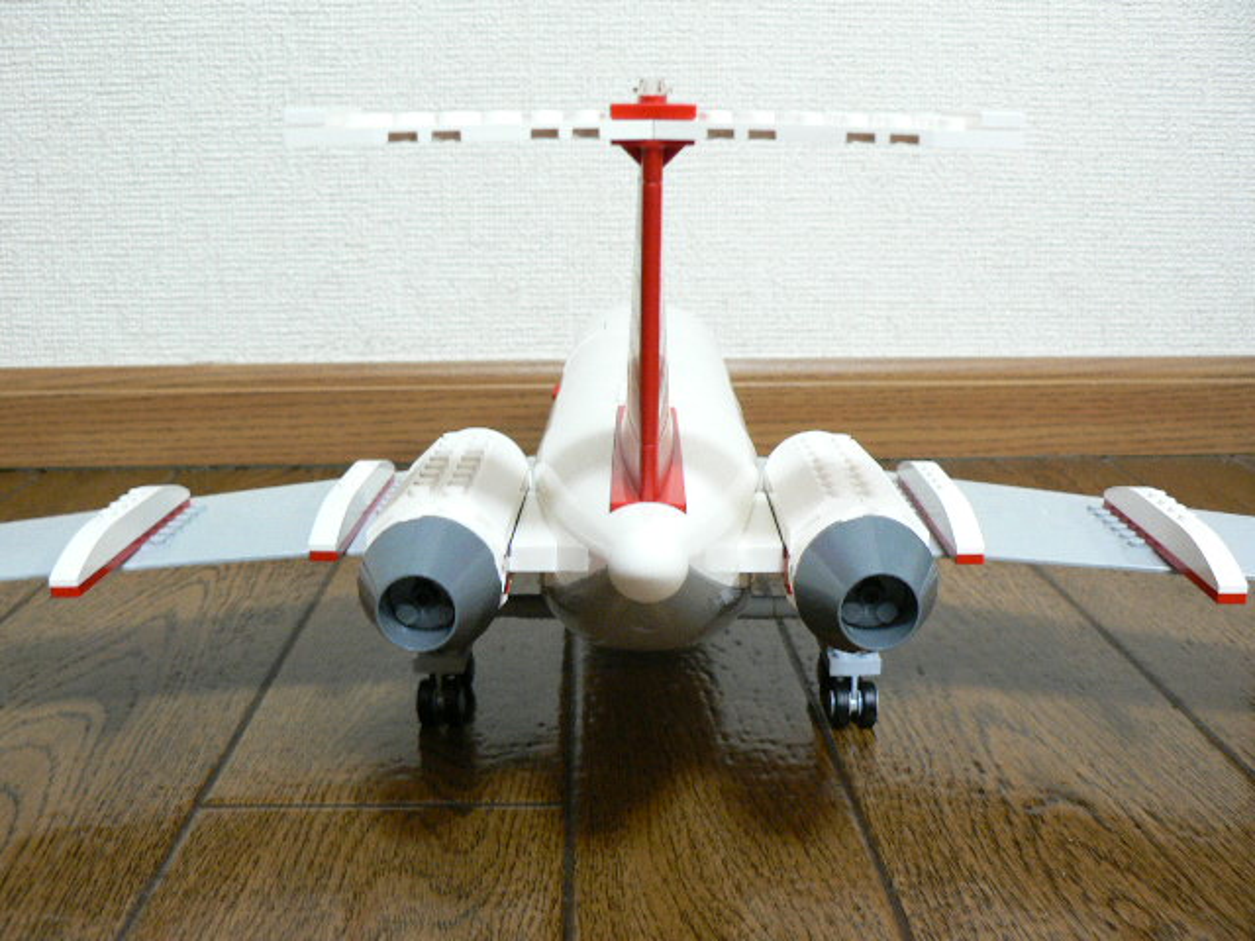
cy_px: 470
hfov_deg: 51.4
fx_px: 1305
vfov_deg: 39.7
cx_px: 628
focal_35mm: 36
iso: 200
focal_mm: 6
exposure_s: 1/6
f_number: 2.8
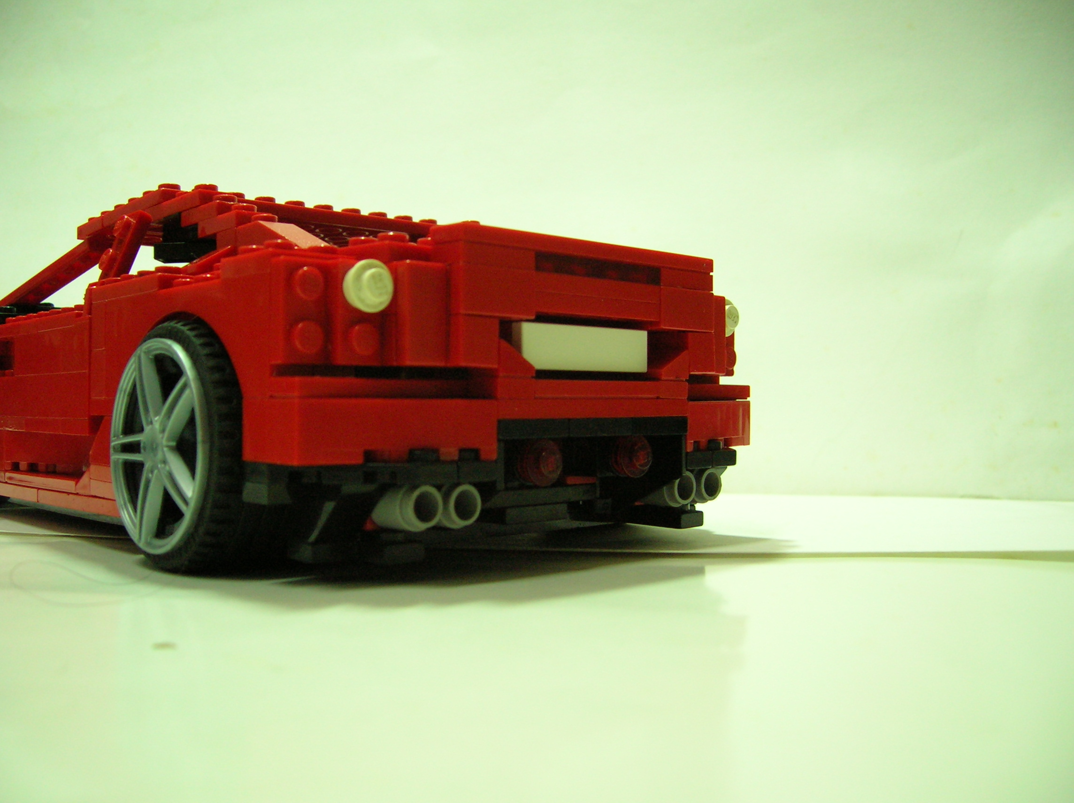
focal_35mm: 34
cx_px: 537
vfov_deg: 41.7
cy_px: 402
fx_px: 1054
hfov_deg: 54.0
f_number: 2.9
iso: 148
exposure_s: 1/4
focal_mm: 5.7
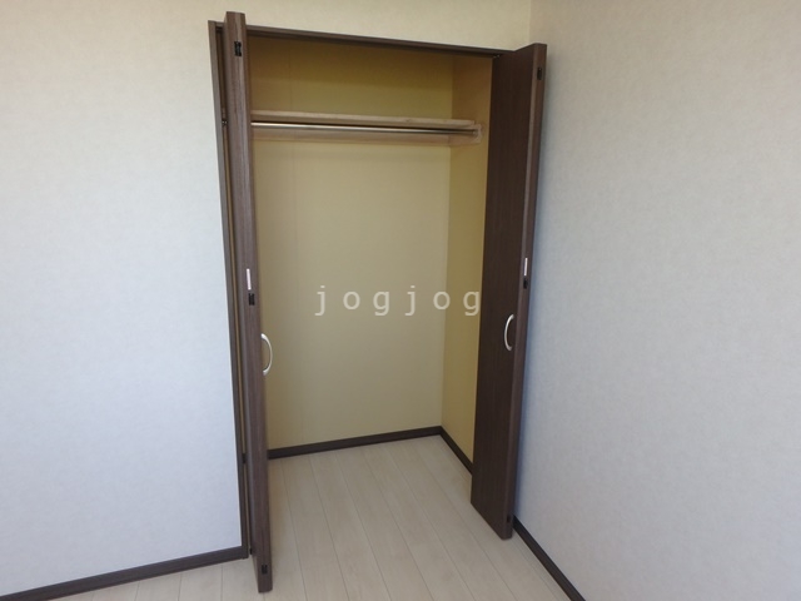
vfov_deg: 63.4
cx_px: 400
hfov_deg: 79.0
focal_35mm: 21
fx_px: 486
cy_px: 300
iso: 200
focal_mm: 3.7
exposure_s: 1/60
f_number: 3.5
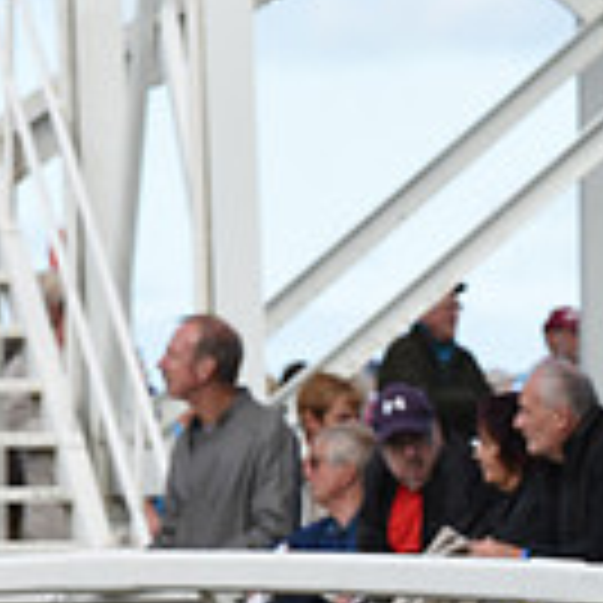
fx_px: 11273
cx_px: 1300
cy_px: 632
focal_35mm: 572
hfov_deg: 3.0
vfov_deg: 3.1
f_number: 7.1
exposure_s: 1/1000
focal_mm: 155
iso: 500
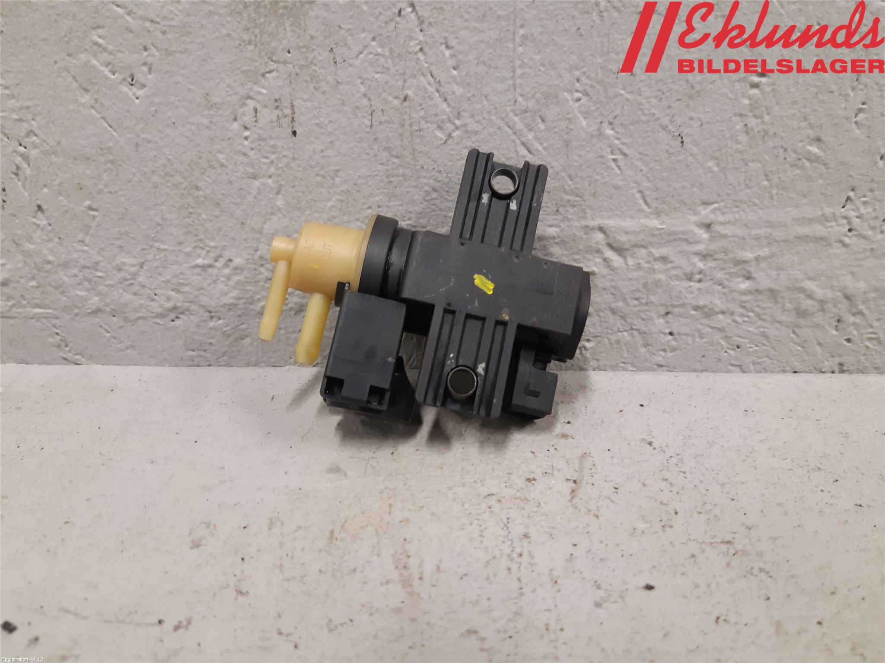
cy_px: 332
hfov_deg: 67.3
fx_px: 665
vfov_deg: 53.1
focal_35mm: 26
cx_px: 442
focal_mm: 3.93
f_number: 1.7
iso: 200
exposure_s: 1/50
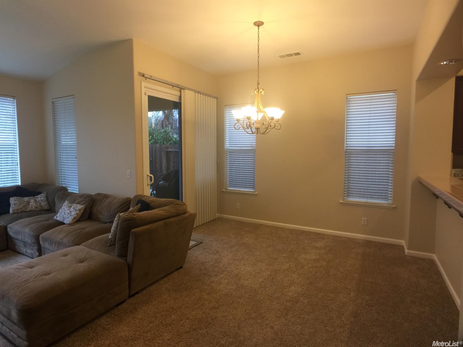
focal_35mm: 29
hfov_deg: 61.7
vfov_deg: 48.2
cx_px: 232
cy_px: 174
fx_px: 388
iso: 40
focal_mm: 4.15
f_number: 2.2
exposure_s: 1/15
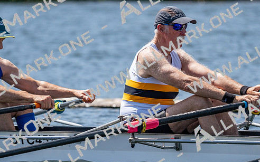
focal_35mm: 486
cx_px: 149
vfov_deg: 2.7
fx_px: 3442
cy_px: 102
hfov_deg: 4.3
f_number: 6.3
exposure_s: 1/2000
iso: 320
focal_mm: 404
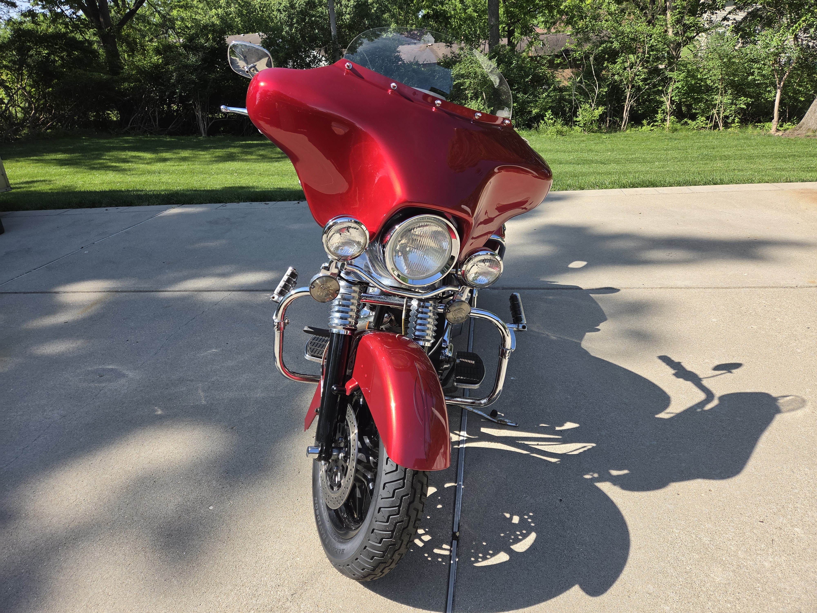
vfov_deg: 58.9
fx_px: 543
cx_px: 408
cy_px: 306
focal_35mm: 23
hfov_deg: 73.9
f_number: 1.8
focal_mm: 5.4
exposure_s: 1/2378
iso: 80
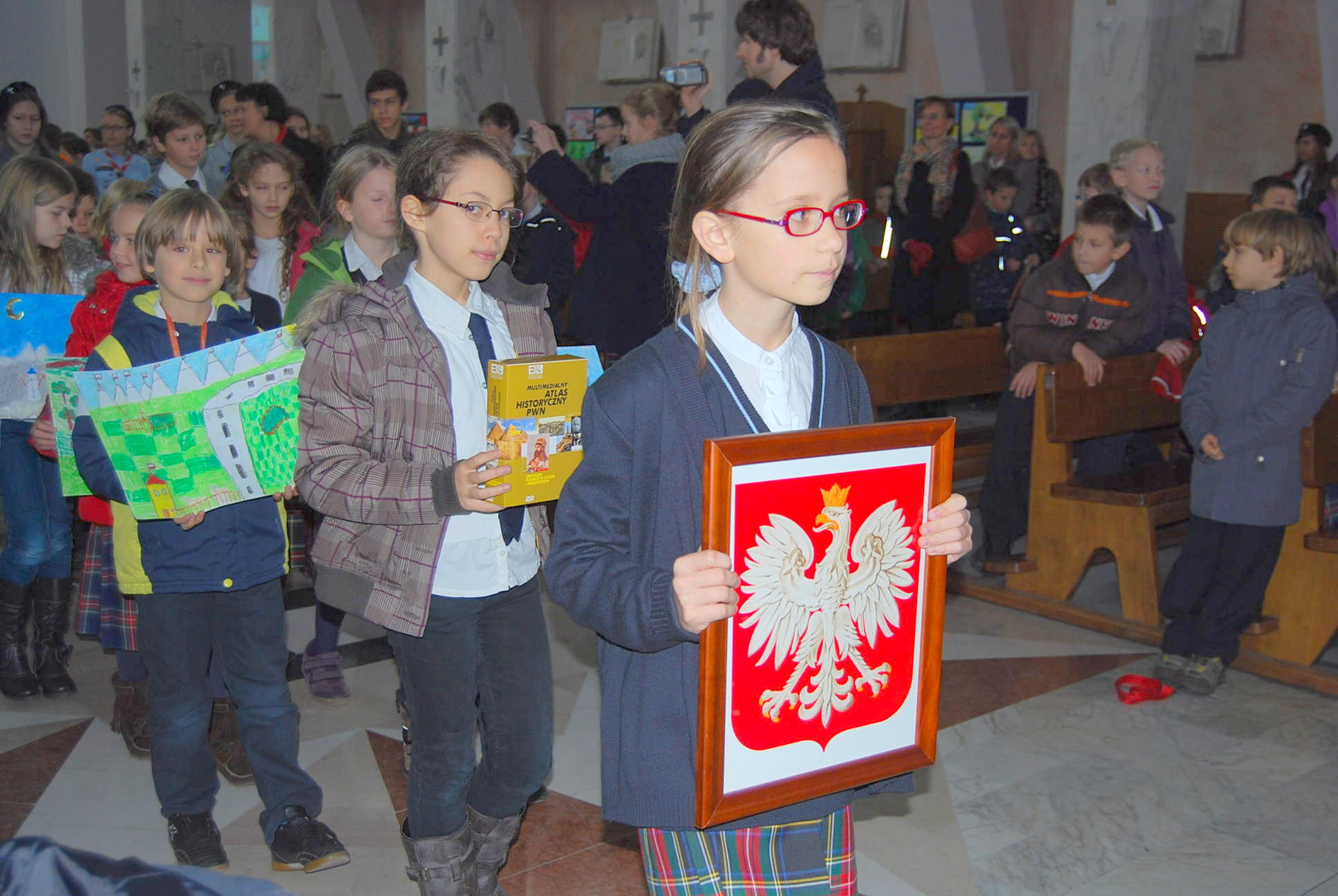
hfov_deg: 46.3
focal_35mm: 42
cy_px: 448
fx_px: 1563
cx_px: 669
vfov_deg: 32.0
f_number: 4.2
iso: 200
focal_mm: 28
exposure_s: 1/60
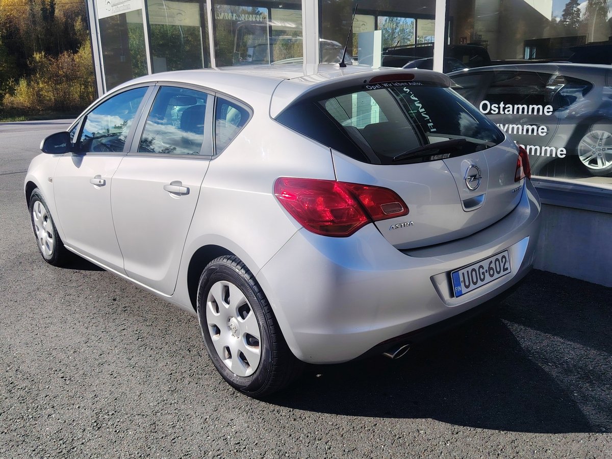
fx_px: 566
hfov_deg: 56.8
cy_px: 230
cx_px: 306
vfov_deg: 44.2
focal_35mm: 32
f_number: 1.75
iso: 100
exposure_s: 1/1486
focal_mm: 5.25
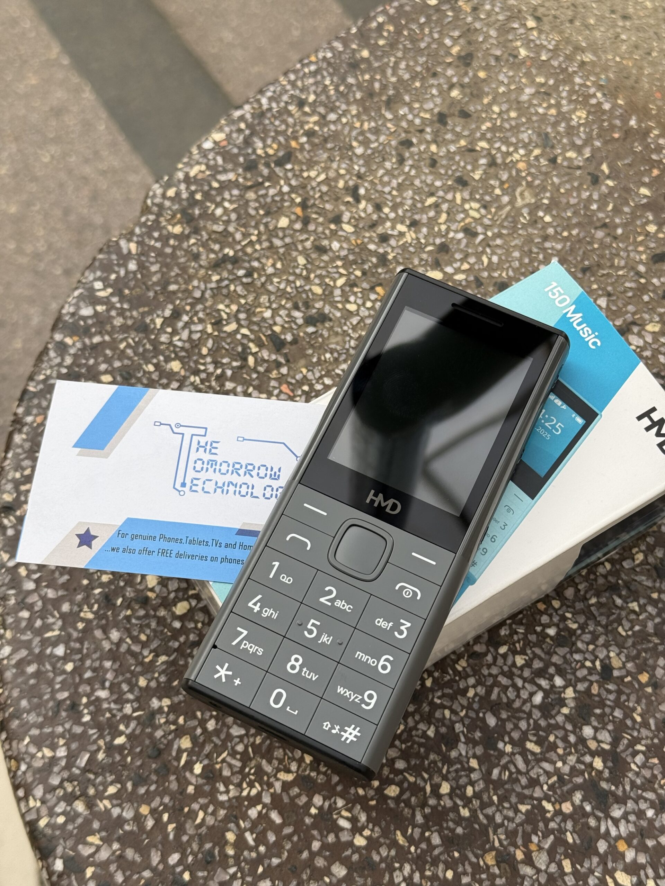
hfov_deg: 30.3
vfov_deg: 39.7
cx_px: 332
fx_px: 1229
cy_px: 443
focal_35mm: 48
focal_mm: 6.76
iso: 64
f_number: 1.78
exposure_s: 1/291
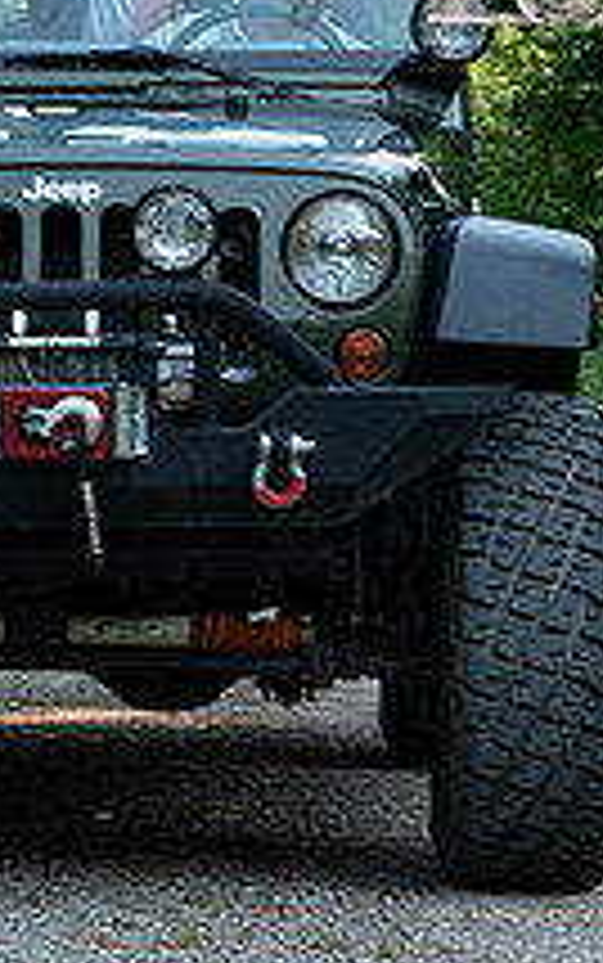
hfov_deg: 4.5
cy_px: 471
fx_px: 7668
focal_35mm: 292
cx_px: -405
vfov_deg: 7.2
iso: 160
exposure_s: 1/250
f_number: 5.6
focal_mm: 70
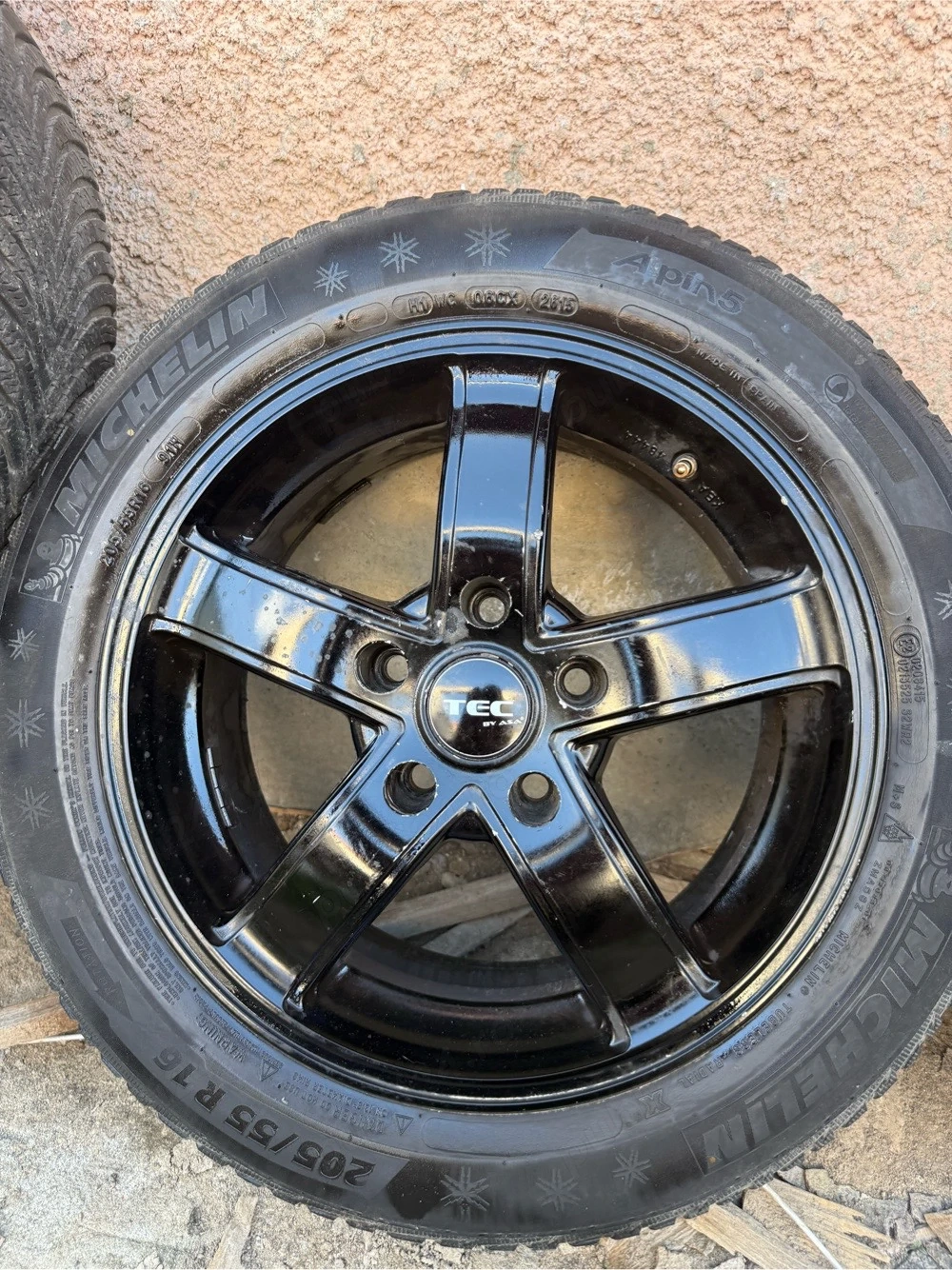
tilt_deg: -29.1
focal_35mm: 24
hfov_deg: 56.8
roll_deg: -2.0
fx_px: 880
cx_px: 476
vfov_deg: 71.6
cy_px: 635
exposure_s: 1/121
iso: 100
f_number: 1.78
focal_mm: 6.76
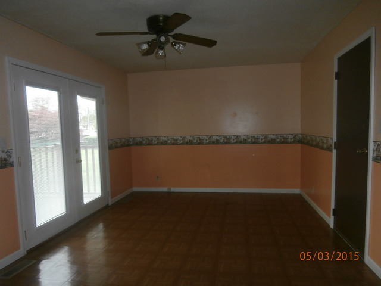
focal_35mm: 24
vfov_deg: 56.8
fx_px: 264
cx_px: 190
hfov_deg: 71.6
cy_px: 143
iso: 200
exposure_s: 1/30
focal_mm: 4.2
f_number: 3
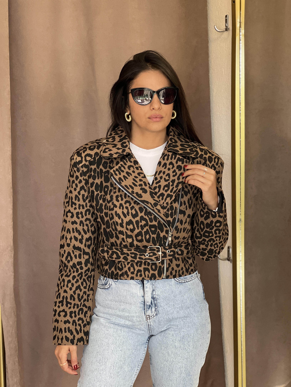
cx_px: 146
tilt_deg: -6.0
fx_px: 863
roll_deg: +1.5
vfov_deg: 25.3
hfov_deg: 19.1
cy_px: 194
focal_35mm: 77
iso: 250
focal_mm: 9
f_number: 2.8
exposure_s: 1/107
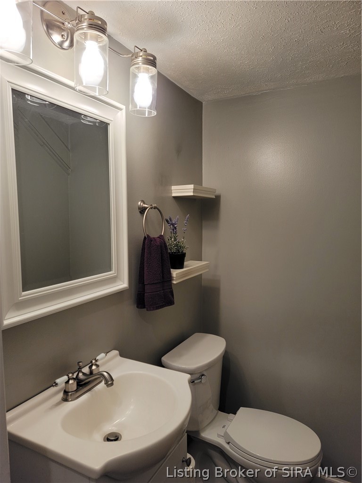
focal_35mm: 24
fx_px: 335
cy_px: 242
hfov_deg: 56.8
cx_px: 181
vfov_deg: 71.6
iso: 160
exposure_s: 1/120
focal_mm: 6.7
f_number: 1.8
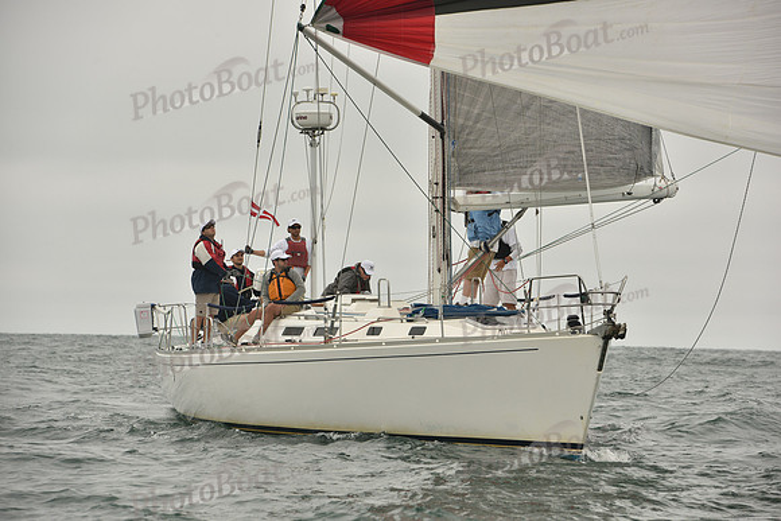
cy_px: 260
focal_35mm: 200
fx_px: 4340
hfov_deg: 10.3
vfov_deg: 6.9
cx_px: 390
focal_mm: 200
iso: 320
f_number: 10
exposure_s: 1/800
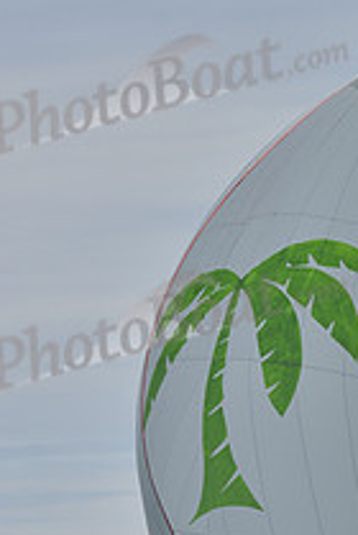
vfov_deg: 3.4
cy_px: 422
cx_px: 482
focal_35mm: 610
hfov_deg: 2.3
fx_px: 9068
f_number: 7.1
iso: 280
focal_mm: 220
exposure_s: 1/1250
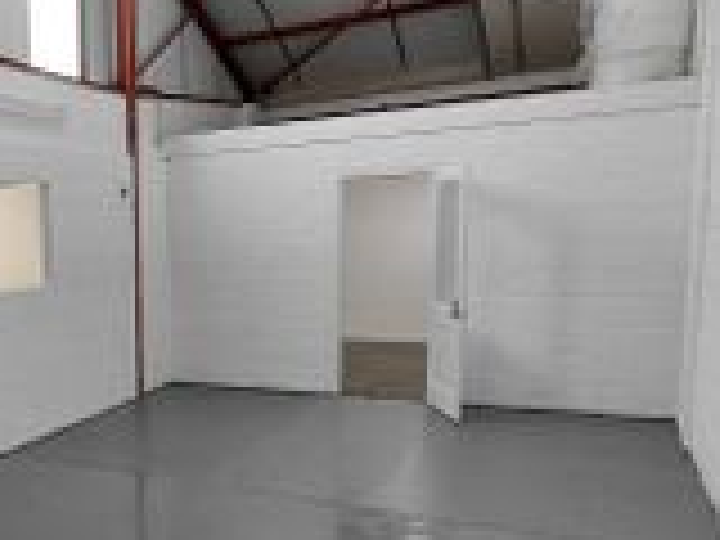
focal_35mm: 40
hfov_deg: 39.5
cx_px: -45
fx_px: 832
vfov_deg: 35.6
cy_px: 360
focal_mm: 1.64
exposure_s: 1/60
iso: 64
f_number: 2.2
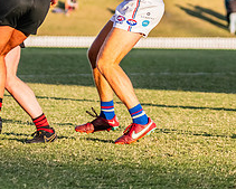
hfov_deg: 3.8
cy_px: -56
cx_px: 70
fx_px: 3564
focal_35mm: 510
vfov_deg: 3.0
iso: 800
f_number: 5.6
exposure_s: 1/1600
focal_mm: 170
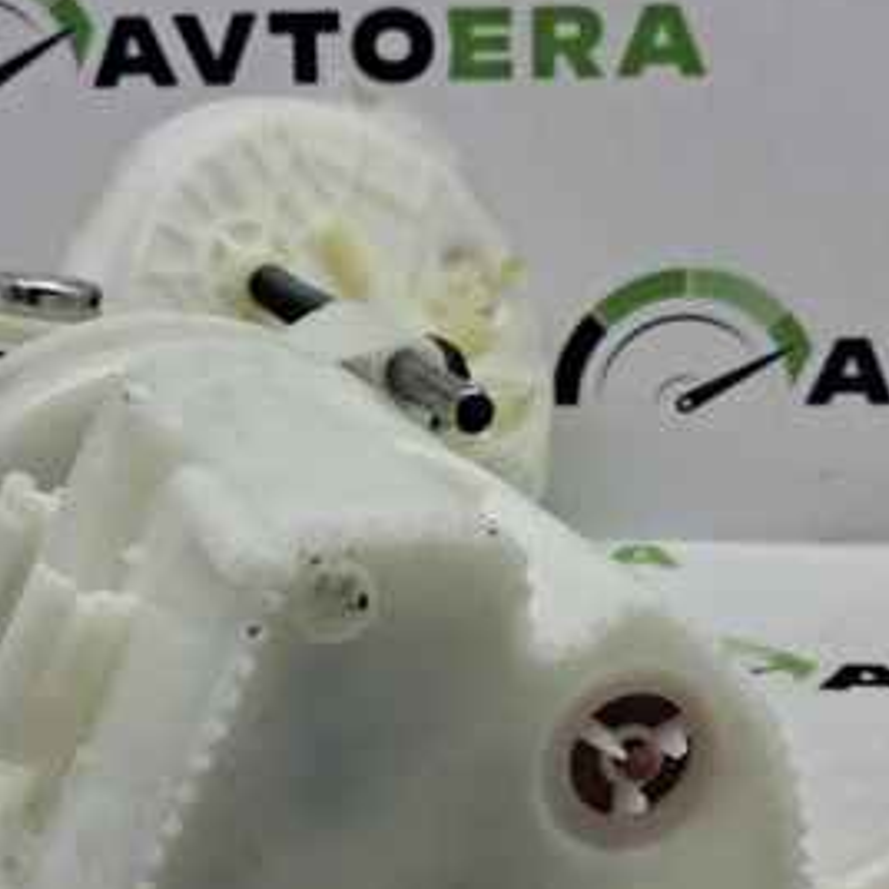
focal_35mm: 57
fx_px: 1656
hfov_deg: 30.0
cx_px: 448
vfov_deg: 29.6
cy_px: 668
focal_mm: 4
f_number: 1.8
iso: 50
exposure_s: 1/100
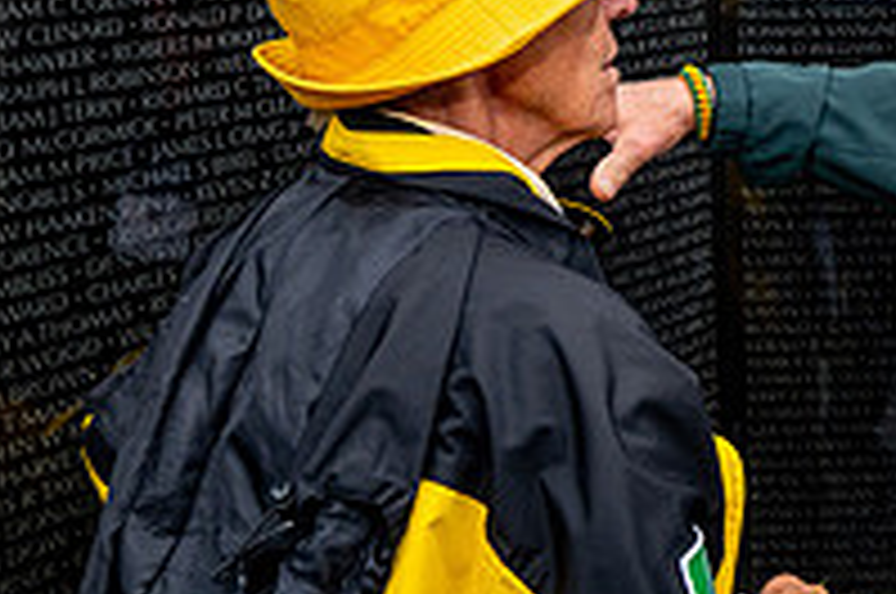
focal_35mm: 70
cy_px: 81
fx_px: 1739
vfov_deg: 19.1
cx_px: 919
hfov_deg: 27.1
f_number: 8
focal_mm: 24
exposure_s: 1/640
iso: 2000
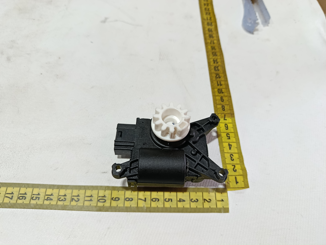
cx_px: 163
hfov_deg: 71.6
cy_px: 122
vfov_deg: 56.8
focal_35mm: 24
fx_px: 226
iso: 213
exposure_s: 1/120
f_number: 1.7
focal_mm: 5.24
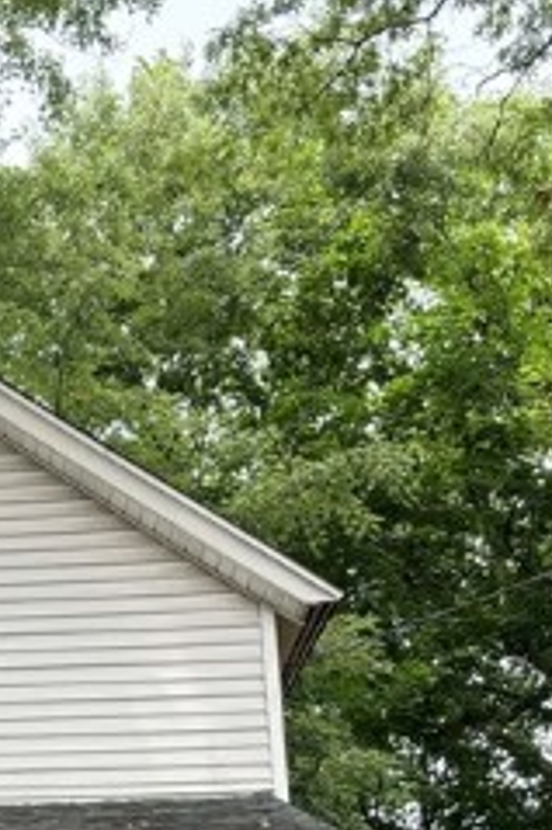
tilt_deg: +18.5
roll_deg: -0.5
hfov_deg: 14.7
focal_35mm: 87
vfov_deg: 22.5
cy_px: 833
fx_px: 2004
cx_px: -243
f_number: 1.6
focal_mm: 5.96
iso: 50
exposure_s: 1/458
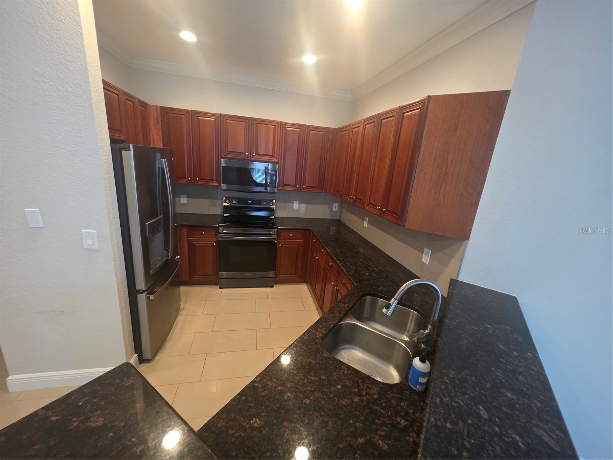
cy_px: 230
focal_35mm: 13
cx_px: 306
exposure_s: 1/60
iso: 200
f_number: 1.9
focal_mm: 2.2
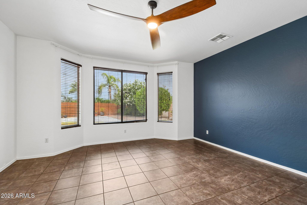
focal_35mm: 15
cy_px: 102
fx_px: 128
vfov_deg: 77.3
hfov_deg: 100.4
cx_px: 154
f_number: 8
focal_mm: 10
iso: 400
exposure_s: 1/4
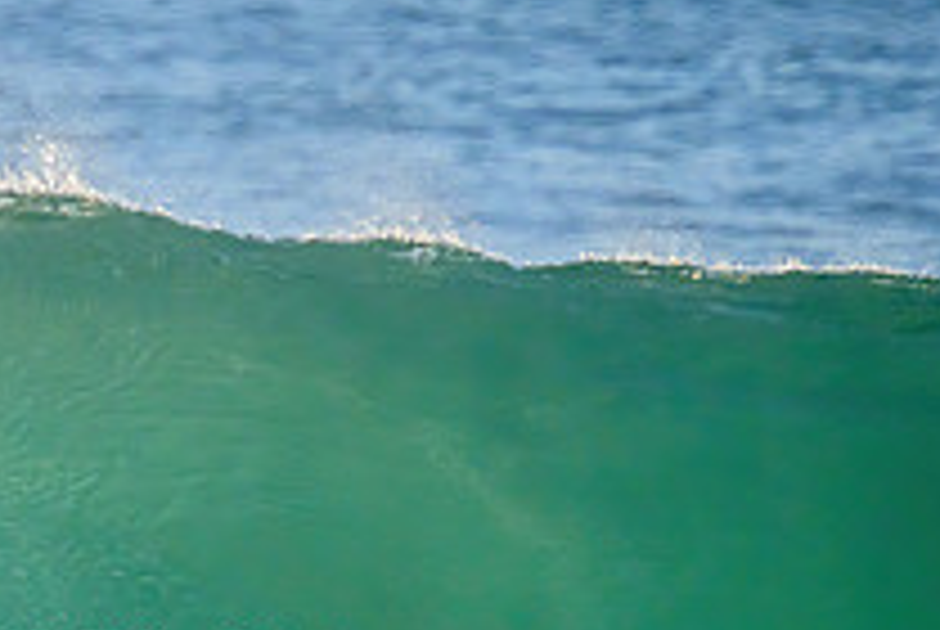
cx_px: -180
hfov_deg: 0.9
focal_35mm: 2301
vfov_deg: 0.6
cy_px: 605
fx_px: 60166
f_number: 11
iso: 1400
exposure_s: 1/1600
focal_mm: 800
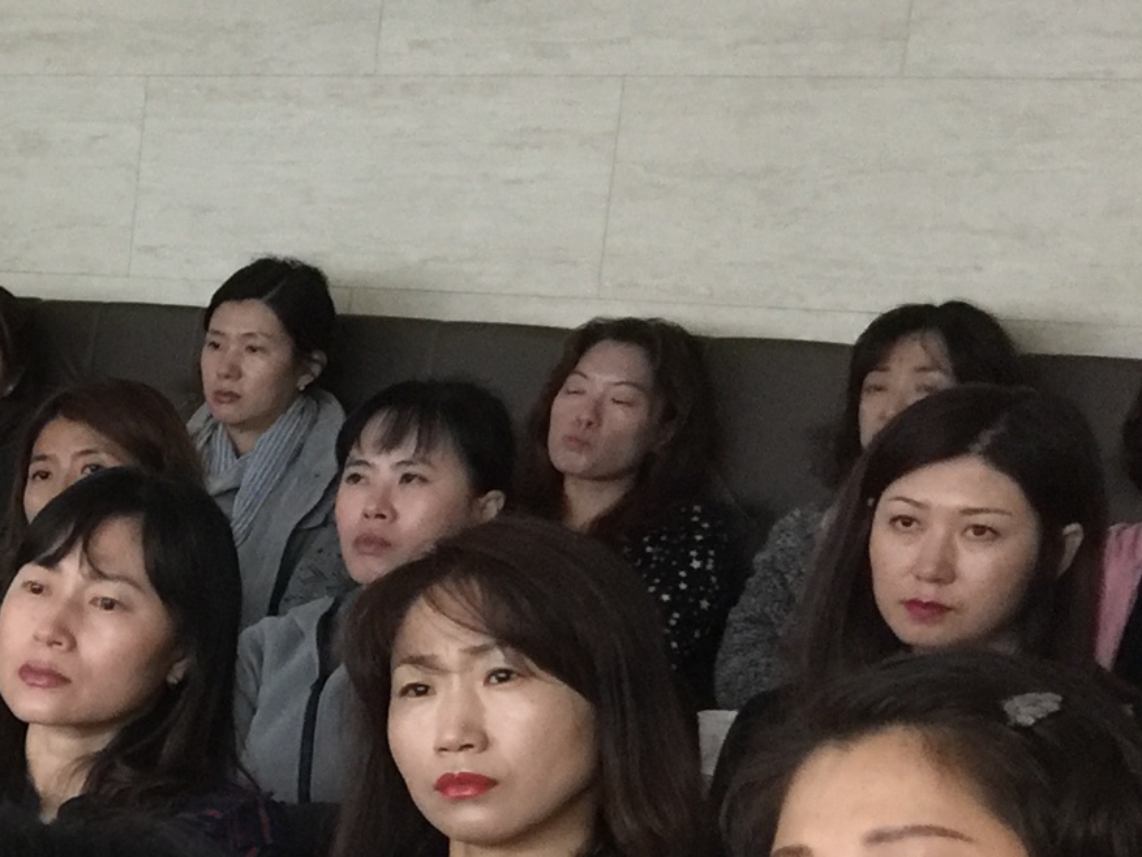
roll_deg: -3.0
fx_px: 3563
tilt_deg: -9.6
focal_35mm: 108
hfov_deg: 15.5
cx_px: -945
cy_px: 903
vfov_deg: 13.5
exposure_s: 1/4
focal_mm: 4.15
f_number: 2.2
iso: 80
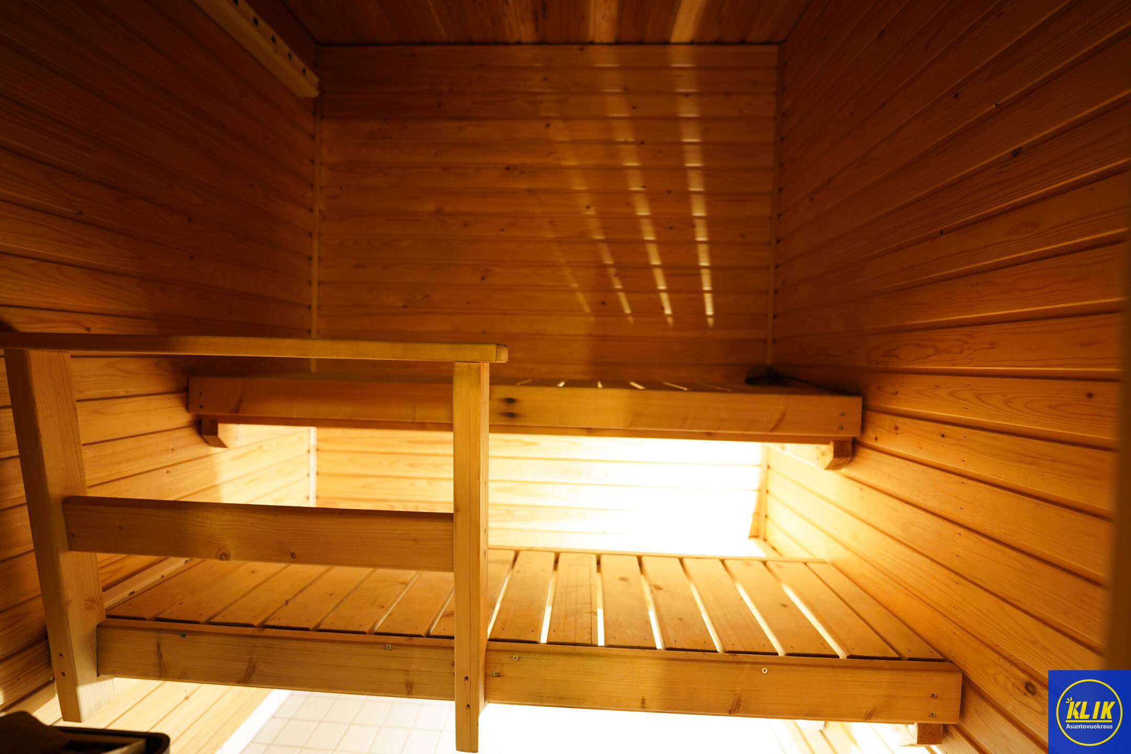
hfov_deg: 104.3
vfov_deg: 81.2
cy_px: 377
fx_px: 440
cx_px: 566
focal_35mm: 14
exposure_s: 1/30
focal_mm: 14
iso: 2000
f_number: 1.8
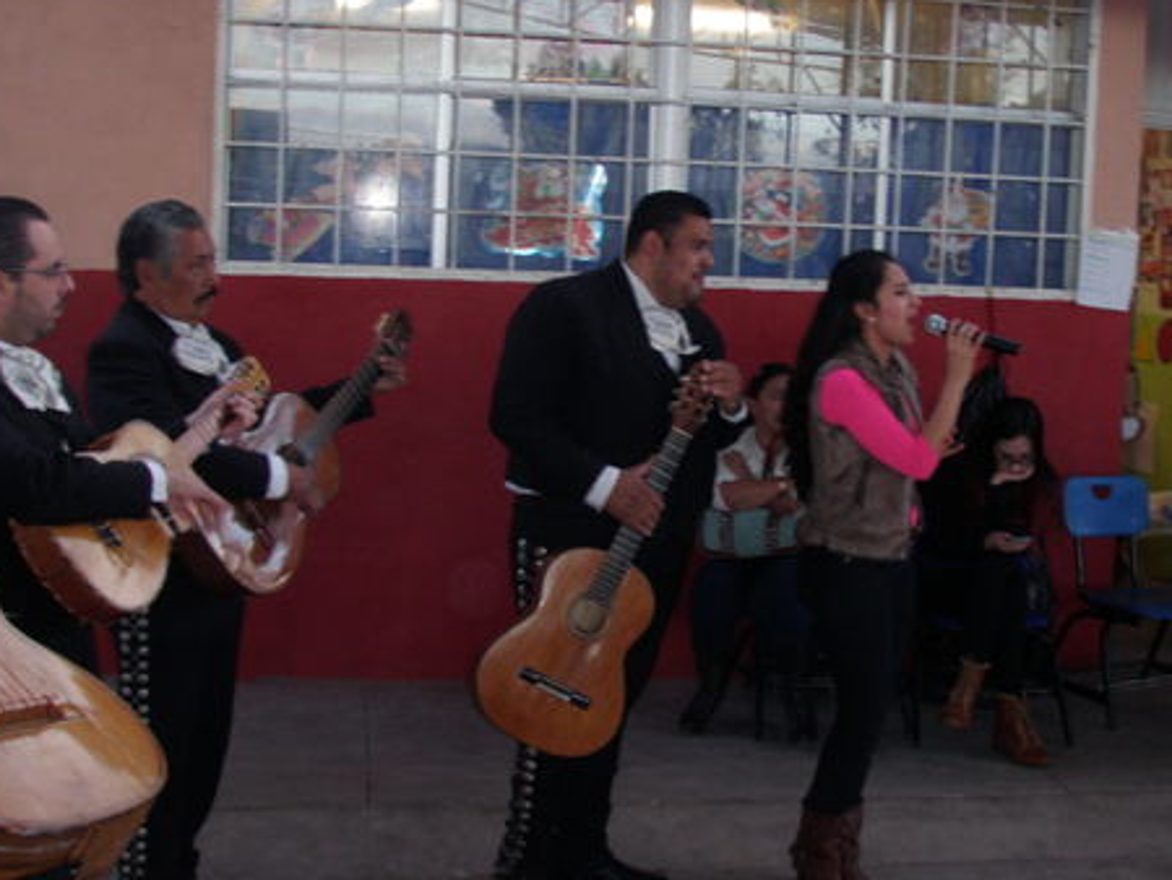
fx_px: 1829
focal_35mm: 54
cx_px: 755
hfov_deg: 35.3
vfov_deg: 27.0
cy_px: 380
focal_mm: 6.7
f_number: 3.5
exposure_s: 1/30
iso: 100
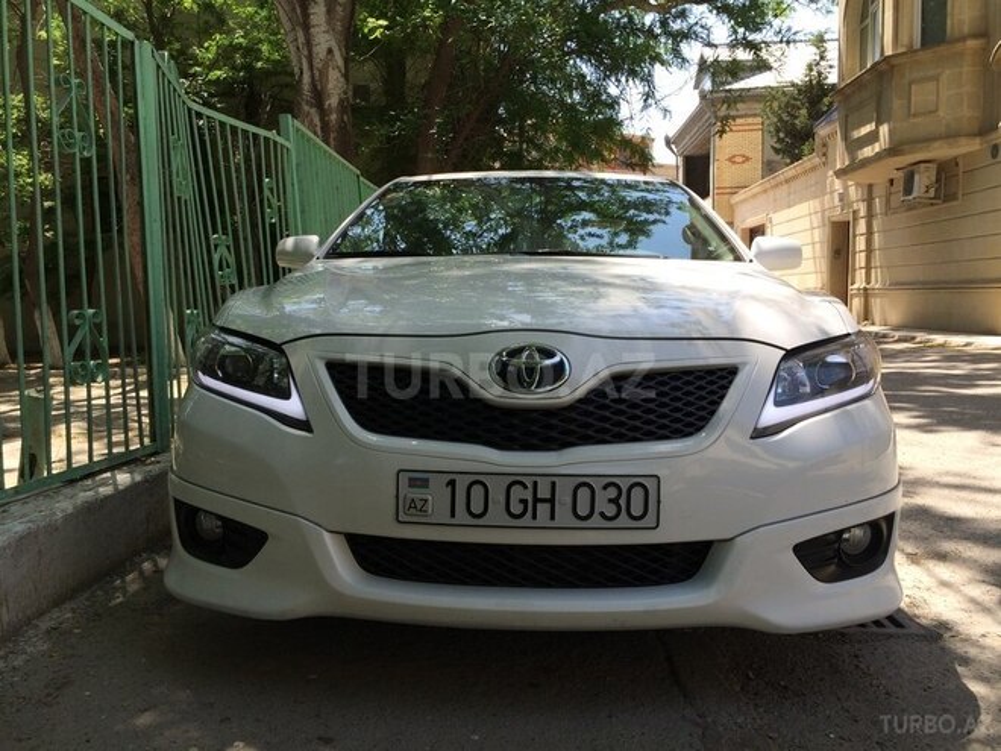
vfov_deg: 48.2
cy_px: 376
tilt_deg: -8.4
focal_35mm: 29
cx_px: 500
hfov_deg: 61.7
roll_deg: +0.2
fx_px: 839
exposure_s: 1/684
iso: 32
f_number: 2.2
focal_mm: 4.15
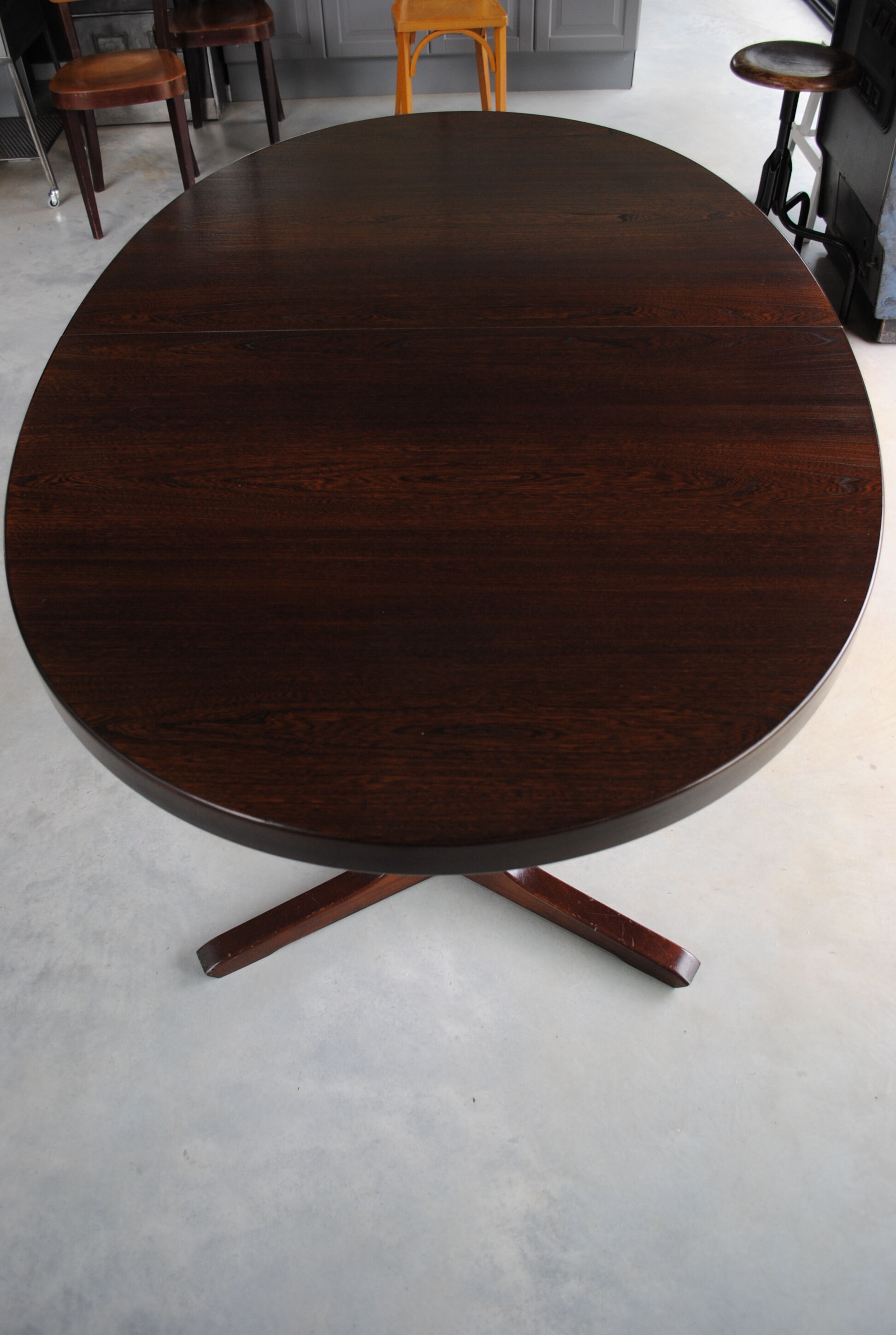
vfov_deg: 67.3
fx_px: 1003
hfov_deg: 48.1
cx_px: 448
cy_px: 668
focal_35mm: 27
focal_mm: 18
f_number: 3.5
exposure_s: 1/50
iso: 200
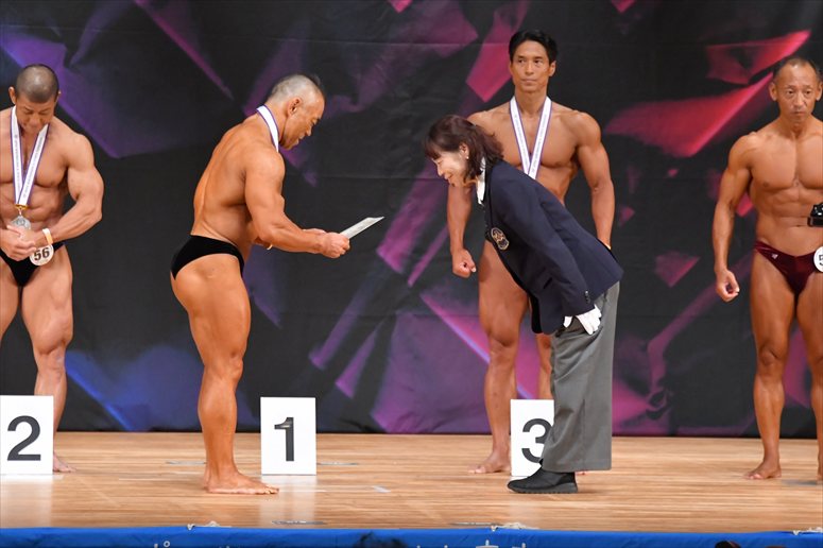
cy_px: 274
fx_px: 6170
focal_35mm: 270
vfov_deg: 5.1
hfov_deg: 7.6
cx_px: 412
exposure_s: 1/400
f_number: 5.6
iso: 6400
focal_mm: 180
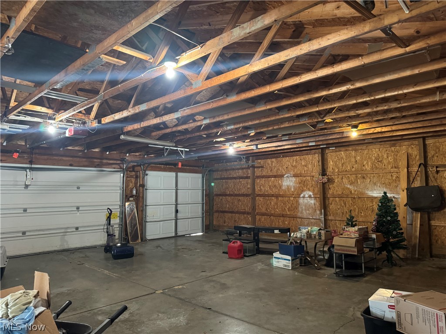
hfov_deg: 71.6
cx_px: 223
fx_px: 309
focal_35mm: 24
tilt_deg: +5.3
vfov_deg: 56.8
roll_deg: +0.7
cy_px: 167
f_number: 1.78
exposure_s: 1/40
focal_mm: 6.76
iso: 800
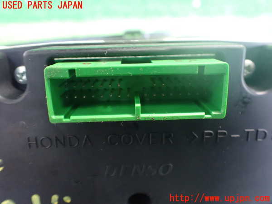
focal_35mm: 30
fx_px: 236
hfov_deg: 60.0
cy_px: 102
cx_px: 136
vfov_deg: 46.8
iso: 1250
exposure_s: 1/30
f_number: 2.3
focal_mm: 5.4
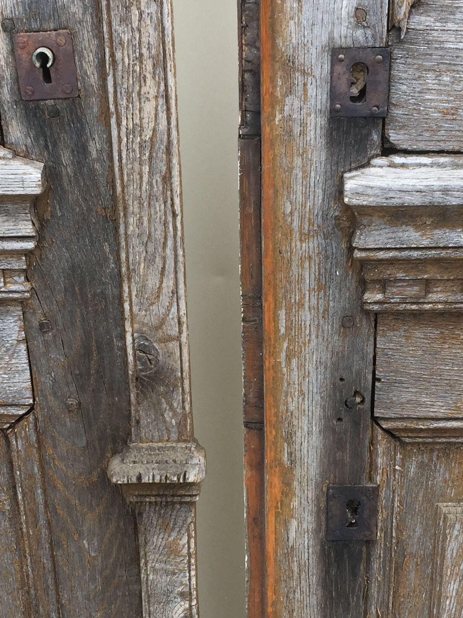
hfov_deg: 22.9
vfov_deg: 30.0
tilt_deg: -34.8
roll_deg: +2.5
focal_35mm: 64
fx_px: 1142
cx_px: 252
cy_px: 422
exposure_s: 1/514
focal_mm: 4.15
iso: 32
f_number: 2.2
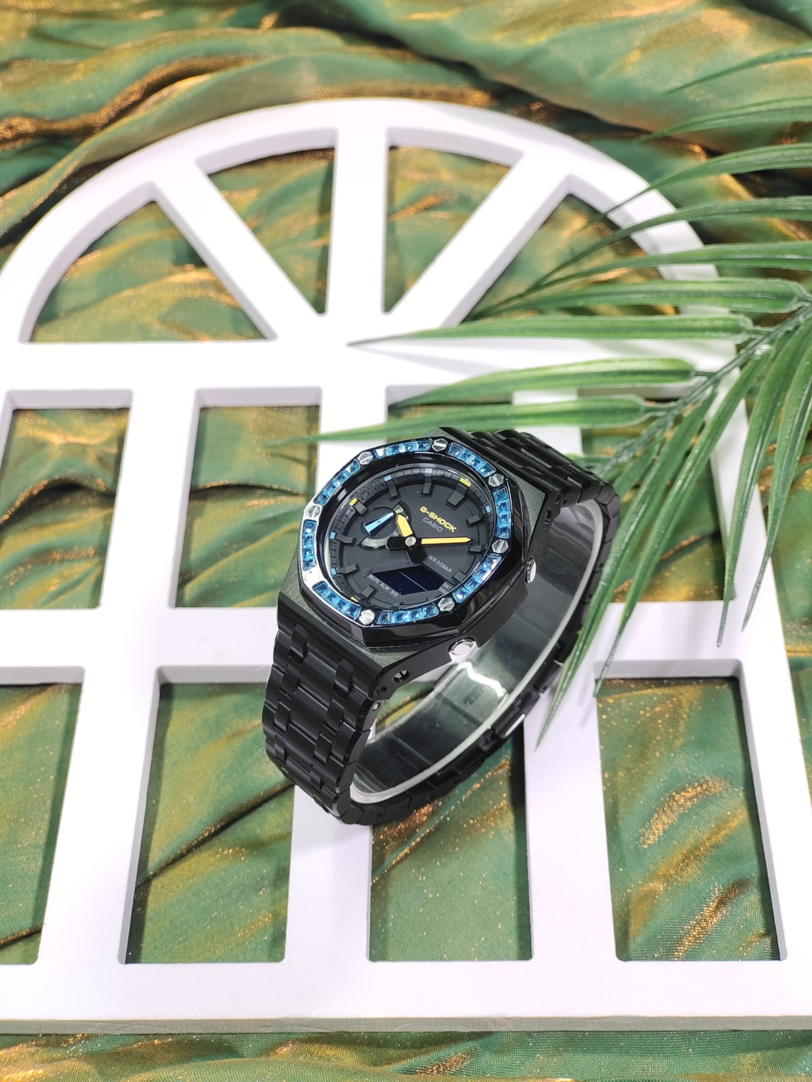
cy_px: 541
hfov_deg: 29.1
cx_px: 406
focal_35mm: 50
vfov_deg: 38.2
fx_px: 1564
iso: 50
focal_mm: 7.55
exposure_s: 1/50
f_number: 2.08
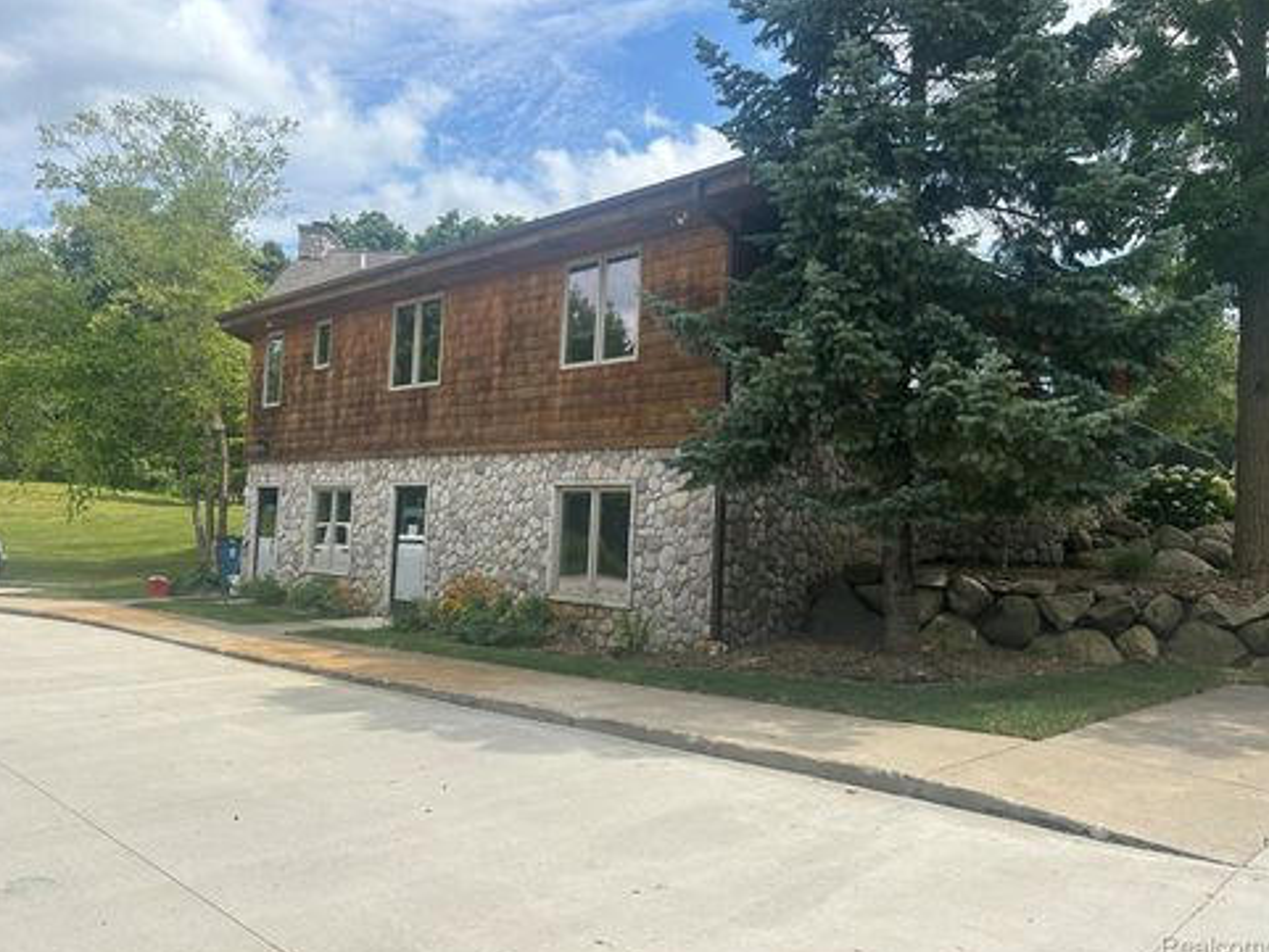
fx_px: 990
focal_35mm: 27
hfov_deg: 65.3
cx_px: 628
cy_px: 471
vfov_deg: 51.4
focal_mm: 5.7
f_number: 1.5
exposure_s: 1/3704
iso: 50
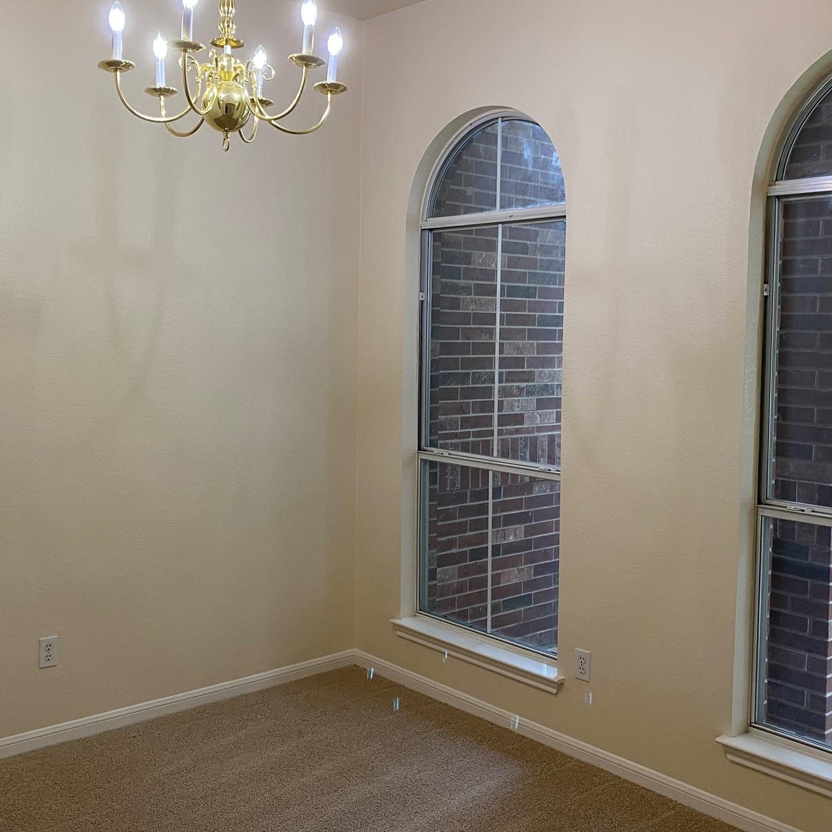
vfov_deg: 46.0
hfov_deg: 45.9
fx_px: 979
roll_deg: -0.4
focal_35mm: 36
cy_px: 372
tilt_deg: -3.4
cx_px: 353
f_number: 1.8
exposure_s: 1/60
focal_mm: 4.25
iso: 100
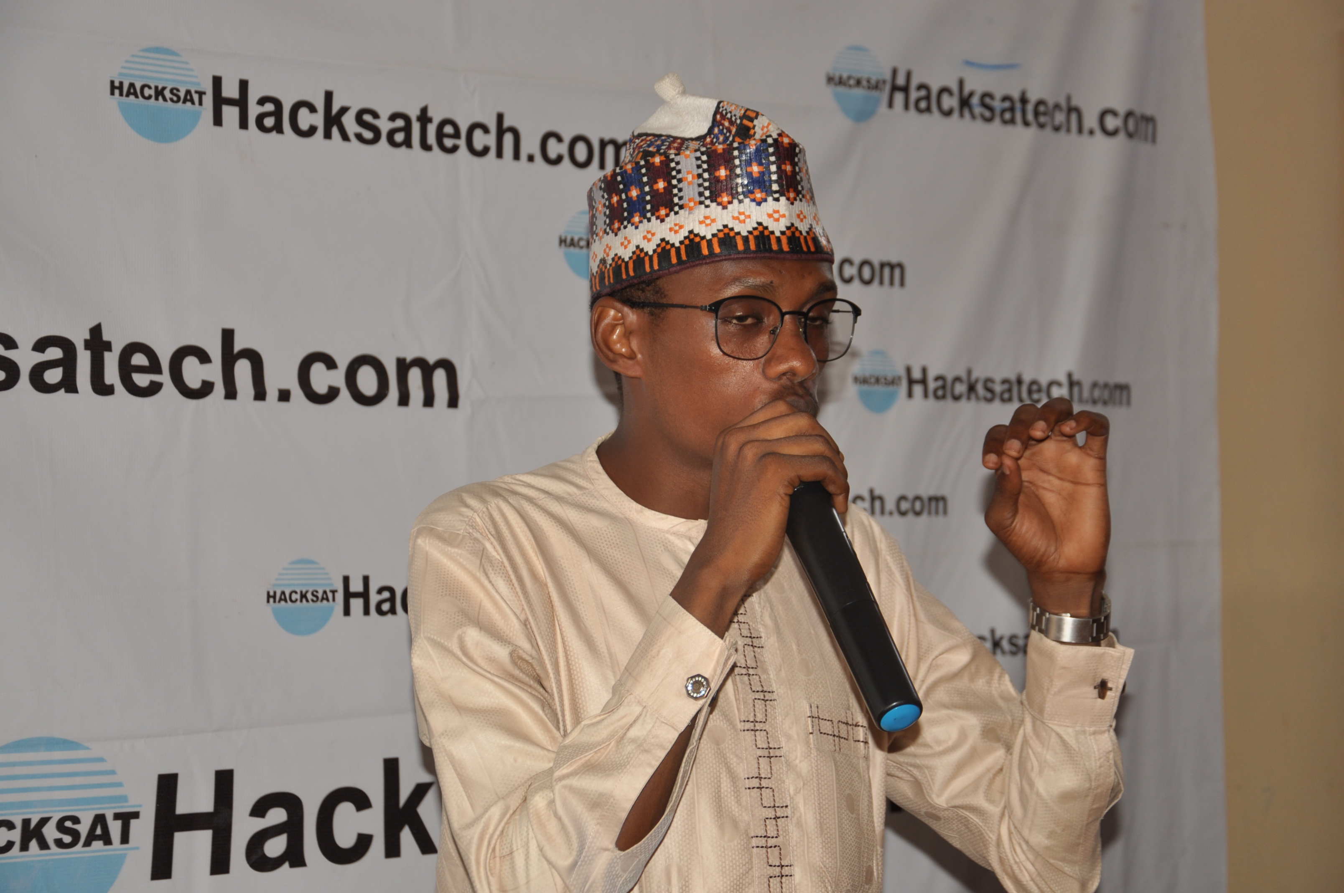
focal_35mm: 78
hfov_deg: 26.0
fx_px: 2908
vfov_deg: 17.4
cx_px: 672
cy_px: 446
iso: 200
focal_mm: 52
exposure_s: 1/60
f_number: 5
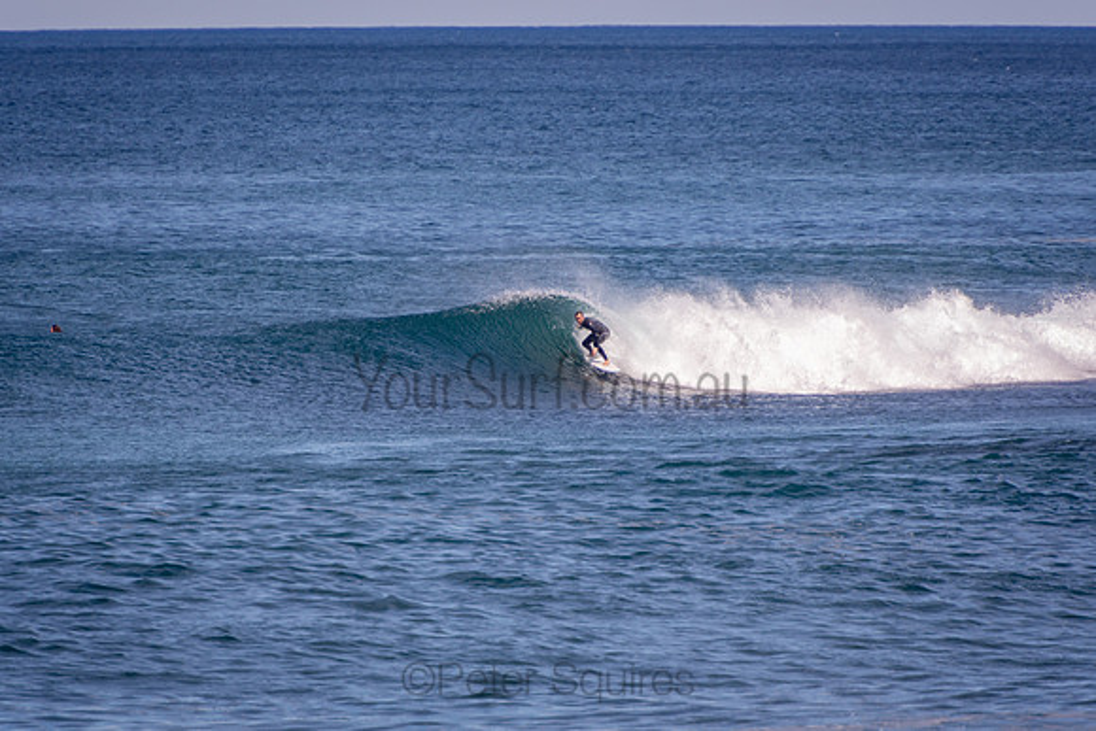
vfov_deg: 2.2
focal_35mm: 637
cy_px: 366
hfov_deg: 3.2
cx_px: 548
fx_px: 19397
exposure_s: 1/1250
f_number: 5.6
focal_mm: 400
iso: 250
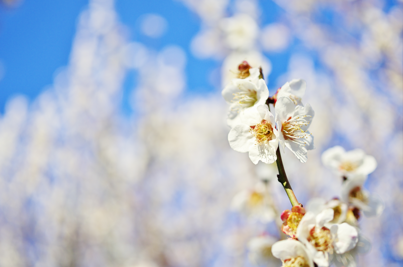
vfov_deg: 25.9
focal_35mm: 52
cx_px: 202
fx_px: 581
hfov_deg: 38.3
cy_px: 134
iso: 200
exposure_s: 1/1250
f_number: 2.8
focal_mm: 35
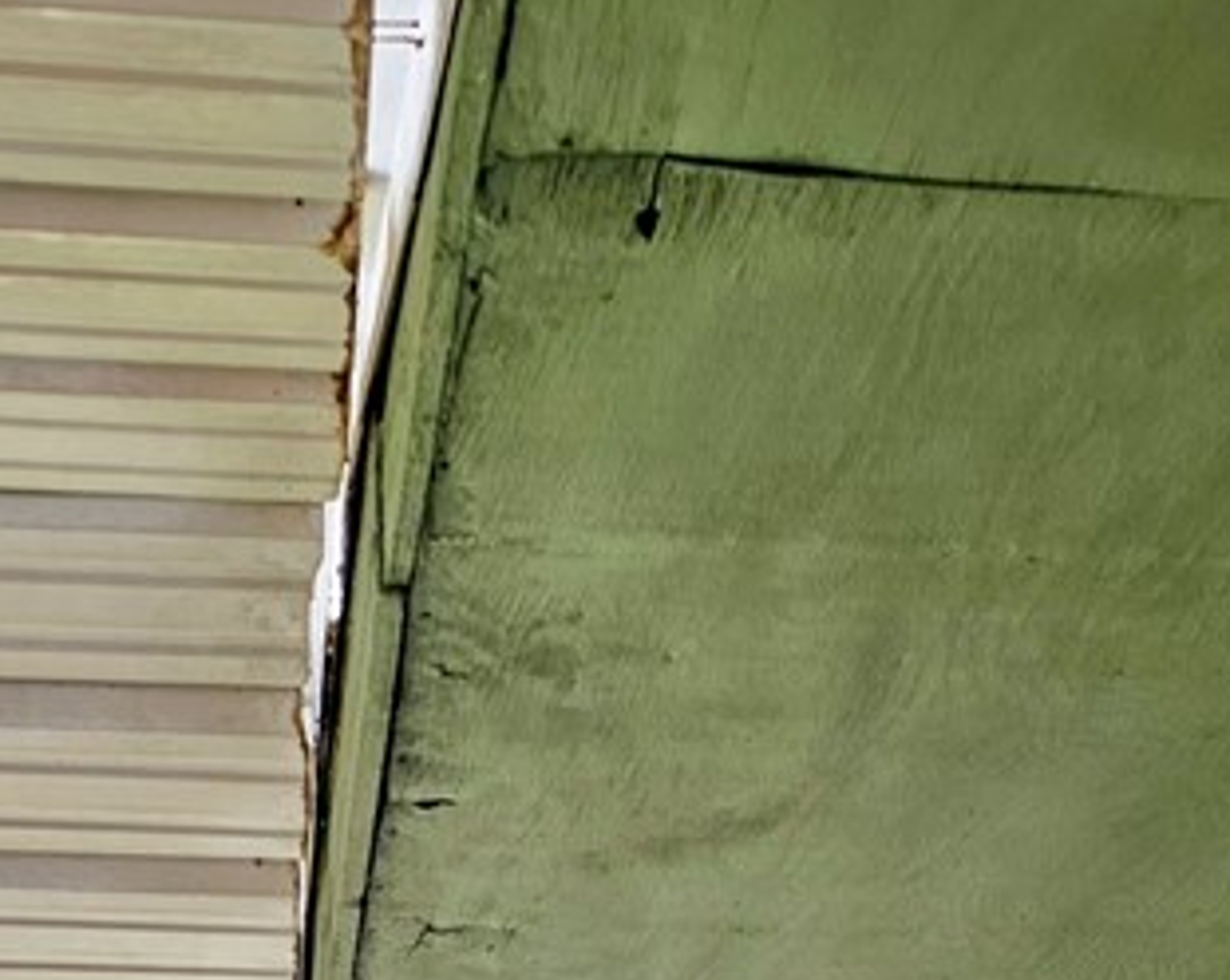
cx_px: 716
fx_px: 2690
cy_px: 1405
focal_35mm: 74
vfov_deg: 18.6
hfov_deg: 25.7
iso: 40
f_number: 1.7
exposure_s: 1/120
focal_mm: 6.3
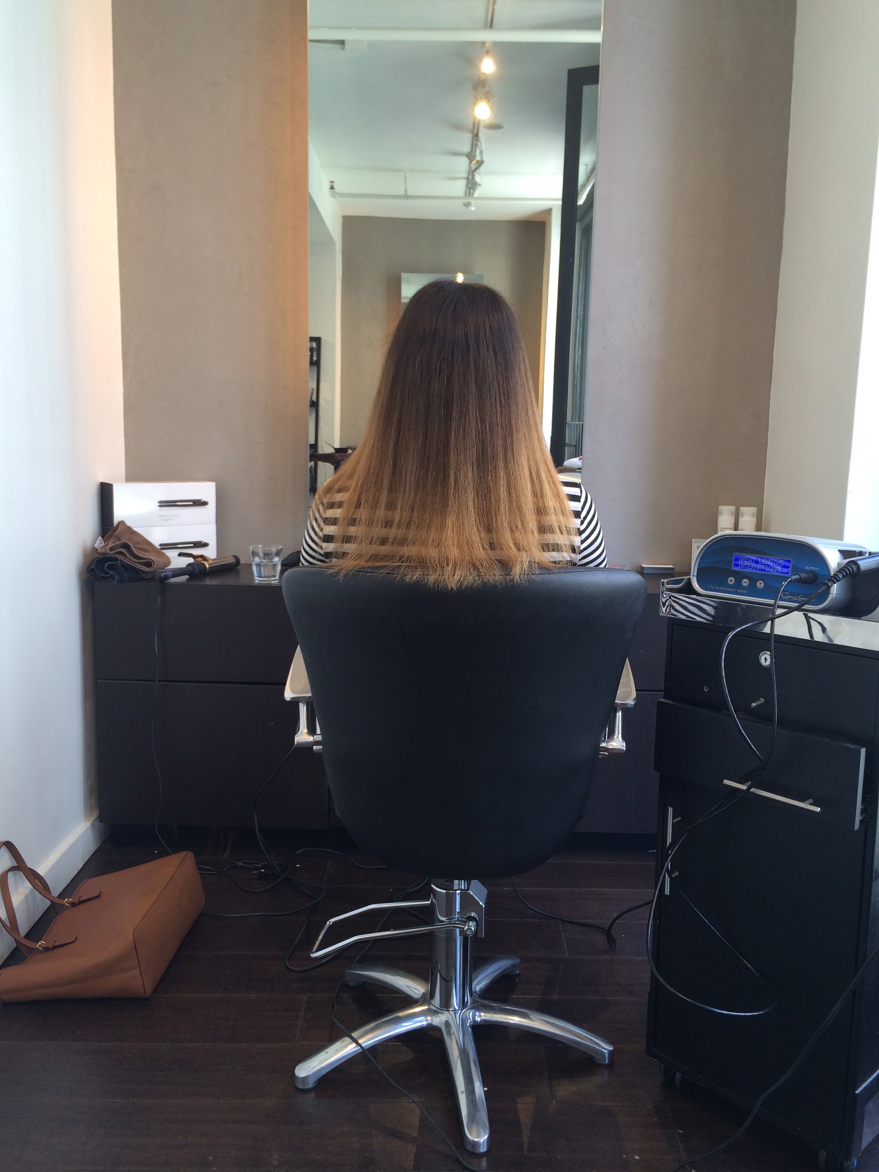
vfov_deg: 60.0
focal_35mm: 30
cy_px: 586
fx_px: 1016
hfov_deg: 46.8
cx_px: 440
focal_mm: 4.12
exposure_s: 1/33
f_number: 2.2
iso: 32
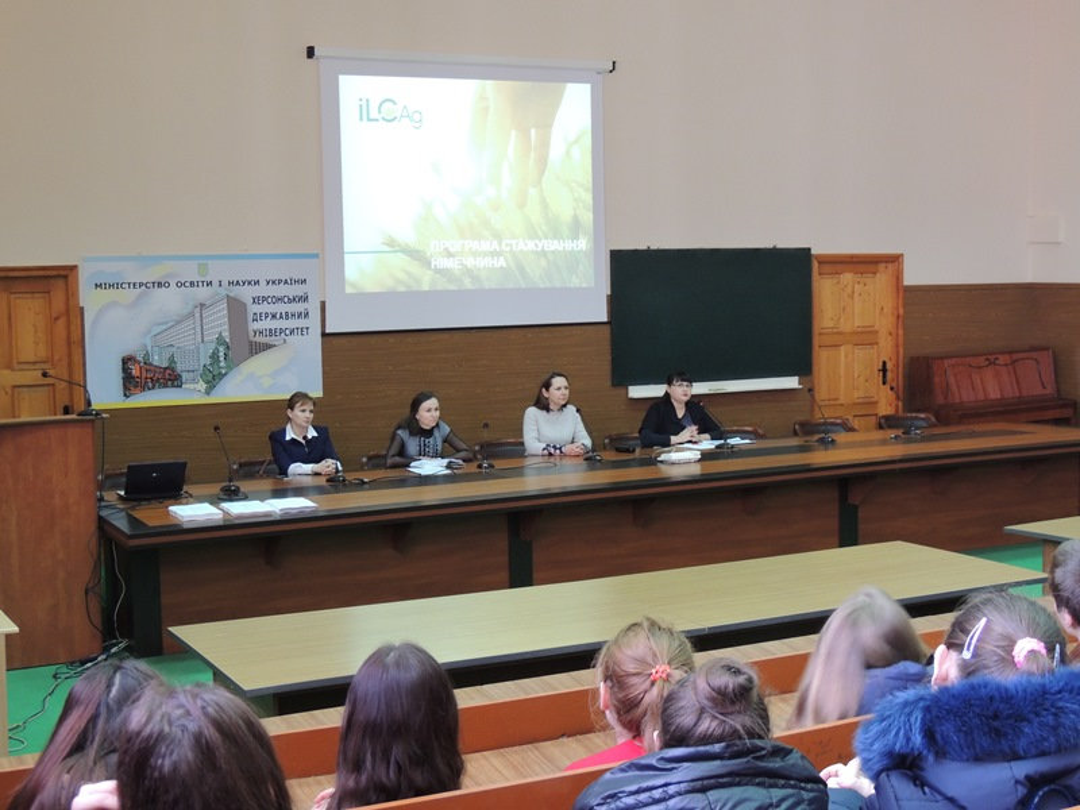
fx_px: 1560
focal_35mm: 50
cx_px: 540
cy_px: 405
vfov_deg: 29.1
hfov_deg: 38.2
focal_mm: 8.9
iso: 400
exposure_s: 1/20
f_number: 3.6
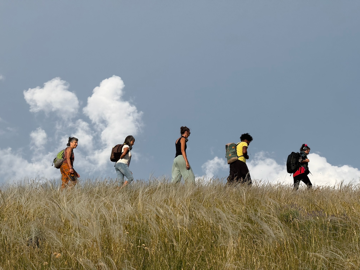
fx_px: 1248
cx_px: 180
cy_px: 135
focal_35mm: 120
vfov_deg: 12.3
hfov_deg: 16.4
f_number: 2.8
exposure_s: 1/2283
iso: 50
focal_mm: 15.66
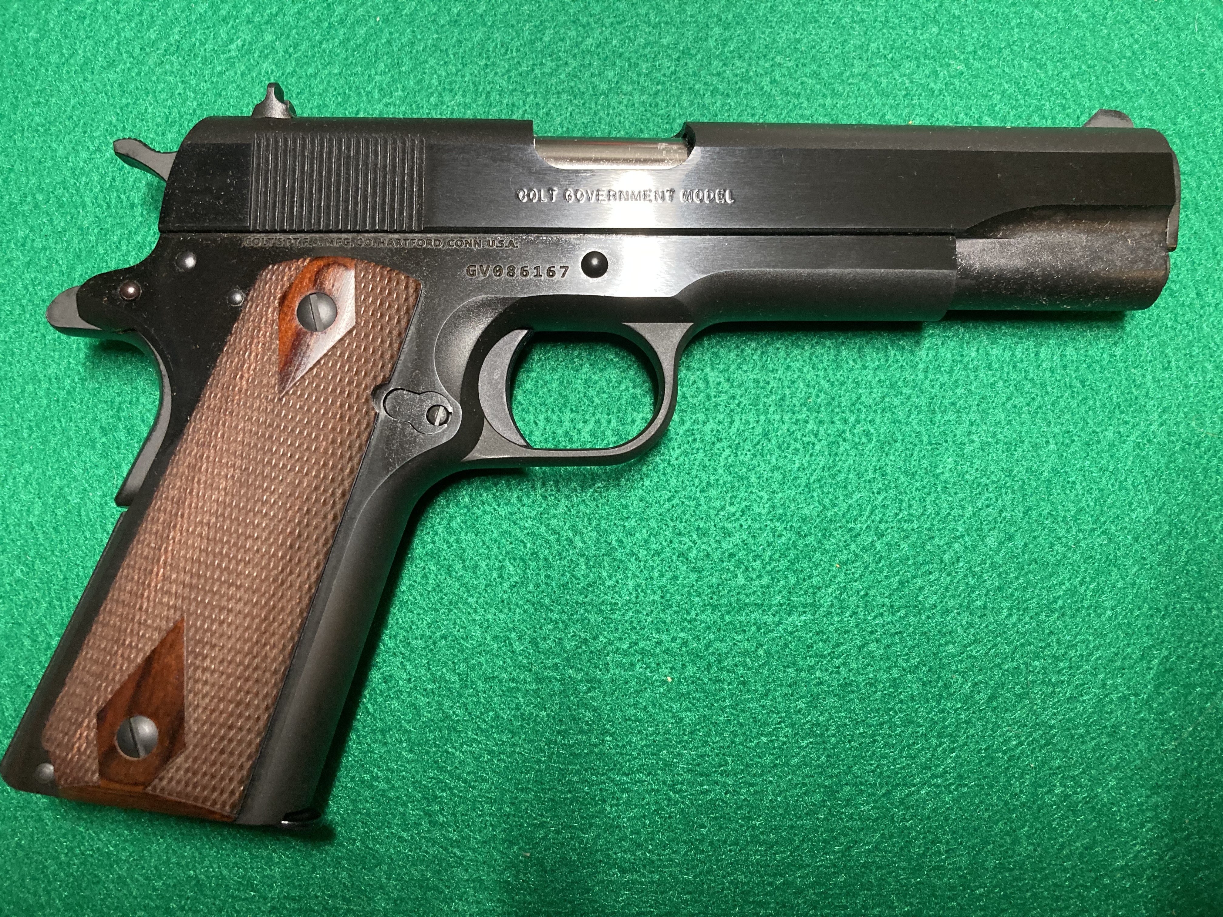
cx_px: 612
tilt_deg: -82.3
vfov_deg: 49.7
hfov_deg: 63.4
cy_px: 458
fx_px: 989
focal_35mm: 28
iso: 160
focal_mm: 3.99
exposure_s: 1/60
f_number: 1.8
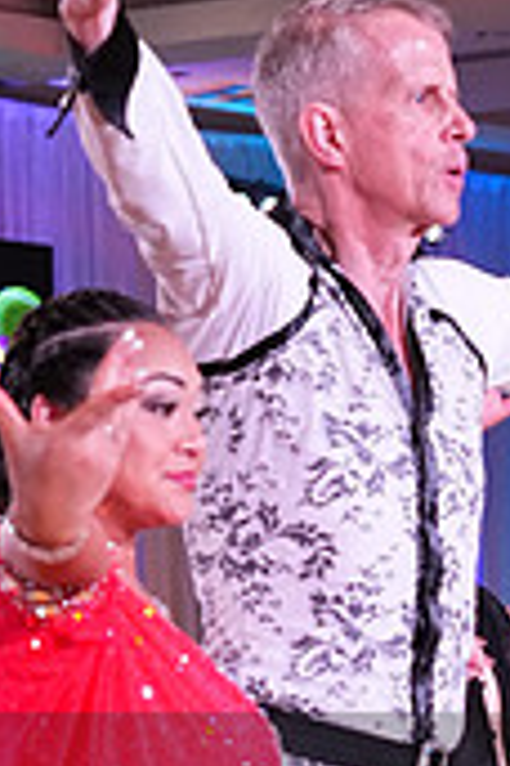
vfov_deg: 9.2
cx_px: 315
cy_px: 865
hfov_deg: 6.2
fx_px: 4696
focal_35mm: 221
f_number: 5
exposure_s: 1/400
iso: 3200
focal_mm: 65
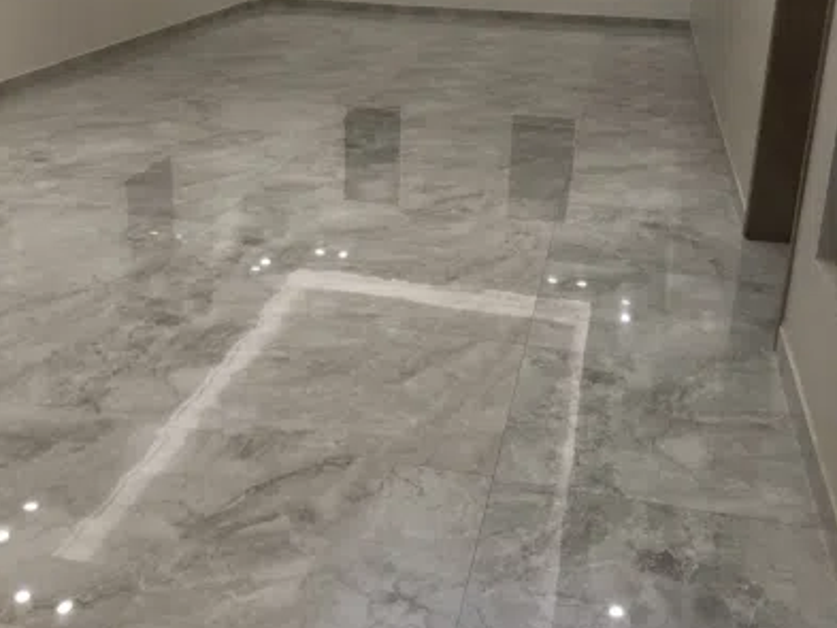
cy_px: 161
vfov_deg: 36.9
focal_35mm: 38
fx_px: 919
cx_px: 417
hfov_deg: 49.0
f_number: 1.8
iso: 25
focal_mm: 3.99
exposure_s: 1/33
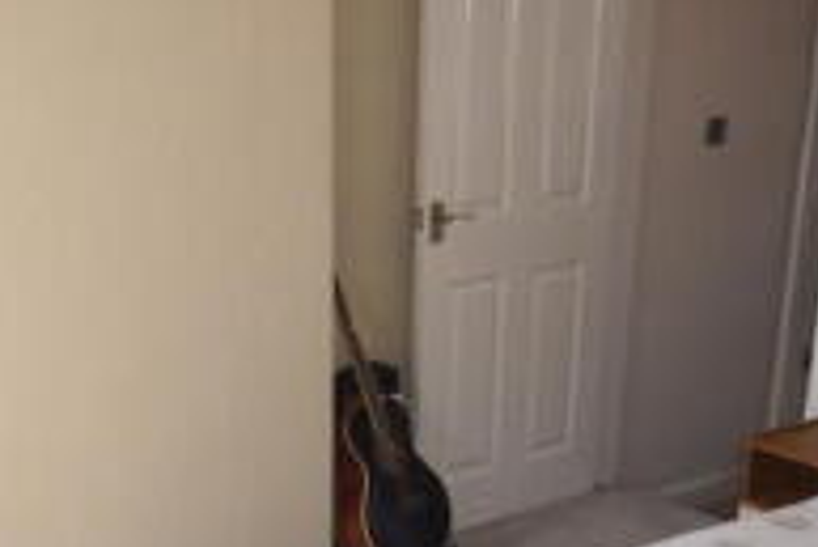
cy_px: 439
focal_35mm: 51
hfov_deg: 37.7
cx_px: 184
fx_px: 1160
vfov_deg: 26.0
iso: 360
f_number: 5.6
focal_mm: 10
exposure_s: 1/125
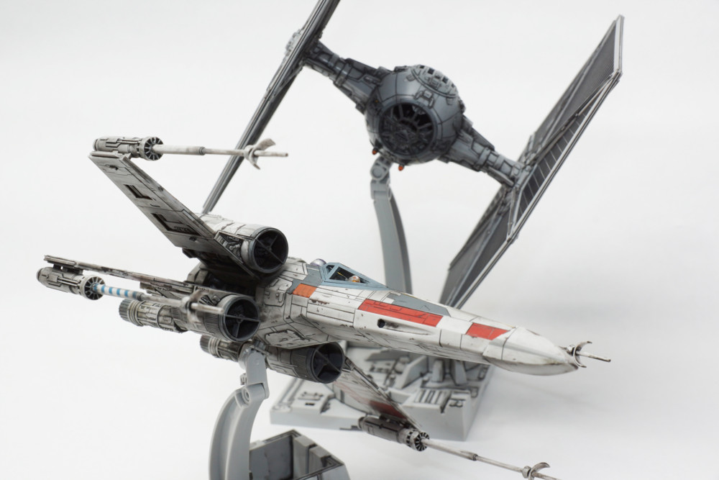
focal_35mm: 75
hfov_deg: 27.0
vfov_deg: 18.2
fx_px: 1498
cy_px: 240
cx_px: 360
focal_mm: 50
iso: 200
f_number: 14
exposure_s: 1/100
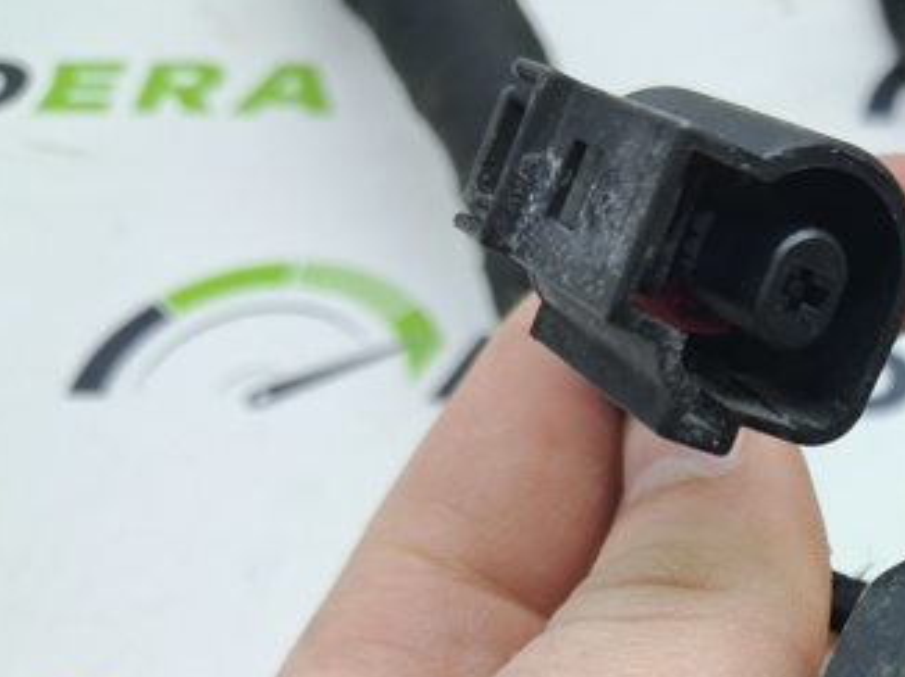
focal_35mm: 53
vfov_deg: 26.3
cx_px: 874
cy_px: 653
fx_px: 1385
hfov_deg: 33.5
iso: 50
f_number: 1.8
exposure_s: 1/50
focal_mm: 4
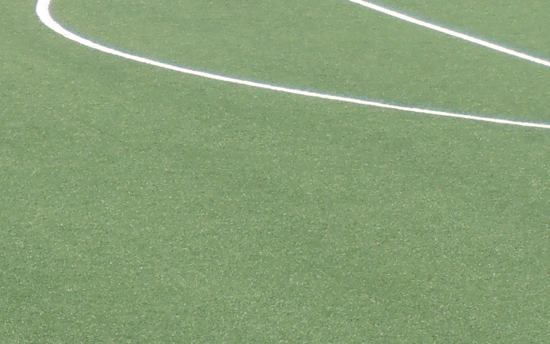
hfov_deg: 6.0
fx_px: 5232
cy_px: 301
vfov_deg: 3.8
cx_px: 5
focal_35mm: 349
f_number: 5.5
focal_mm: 19.64
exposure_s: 1/250
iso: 80
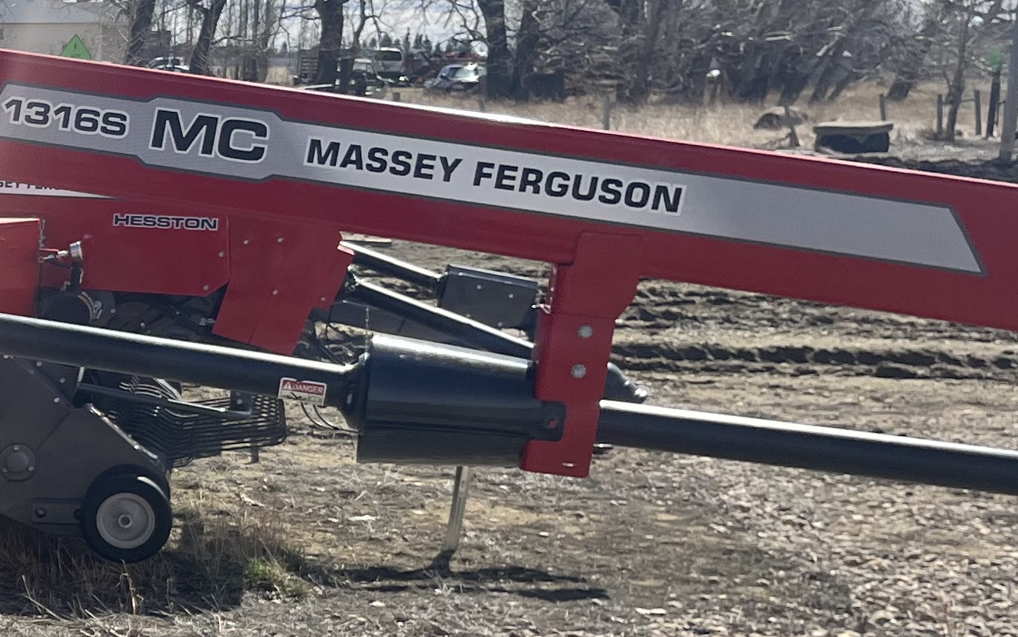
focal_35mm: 86
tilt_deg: -10.4
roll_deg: +0.3
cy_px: 494
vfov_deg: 15.1
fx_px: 2386
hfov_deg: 20.9
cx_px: -458
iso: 50
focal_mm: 5.1
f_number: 1.6
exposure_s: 1/3876
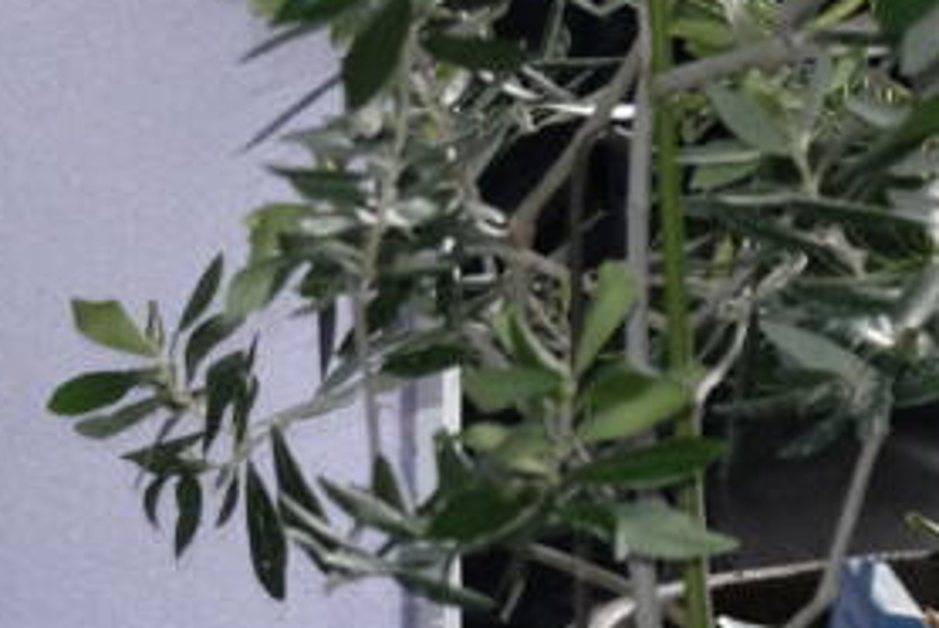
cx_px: 1436
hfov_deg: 5.2
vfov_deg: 3.5
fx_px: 10209
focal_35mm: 391
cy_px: -564
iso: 1250
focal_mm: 56.2
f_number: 4.6
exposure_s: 1/60
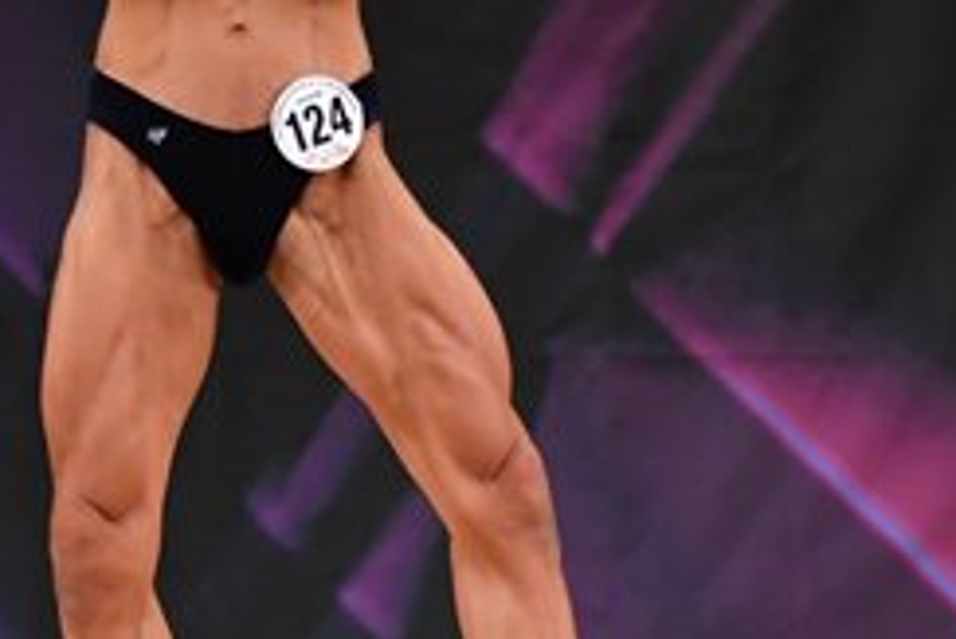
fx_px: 21495
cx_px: 331
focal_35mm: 809
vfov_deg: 1.7
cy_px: 278
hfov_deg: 2.5
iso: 3200
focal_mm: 170
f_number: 5.6
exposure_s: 1/400
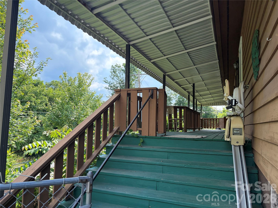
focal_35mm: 26
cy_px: 104
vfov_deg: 53.1
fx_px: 209
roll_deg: -1.5
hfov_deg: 67.3
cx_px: 139
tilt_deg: +5.1
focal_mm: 5.96
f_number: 1.6
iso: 64
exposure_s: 1/1420
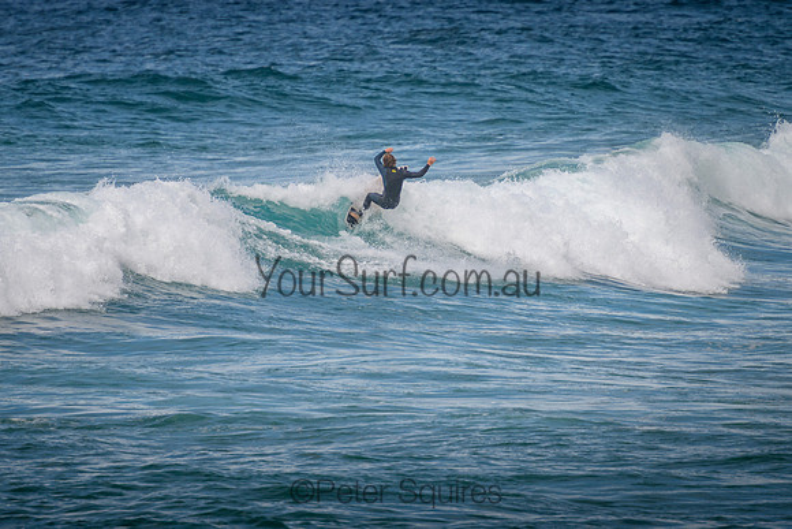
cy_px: 197
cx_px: 415
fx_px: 12088
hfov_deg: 3.8
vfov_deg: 2.5
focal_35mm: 549
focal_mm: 400
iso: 320
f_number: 5.6
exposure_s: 1/2000
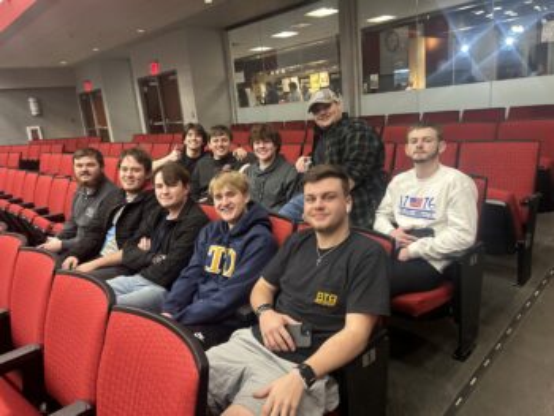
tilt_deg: -14.3
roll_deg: +6.1
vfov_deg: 53.1
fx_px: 416
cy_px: 208
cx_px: 277
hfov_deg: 67.3
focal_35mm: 26
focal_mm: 5.7
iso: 200
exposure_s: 1/60
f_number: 1.5
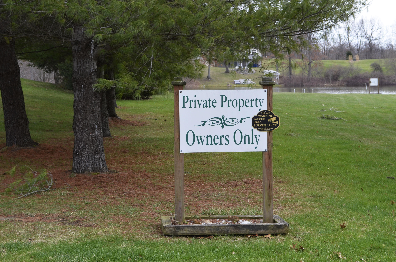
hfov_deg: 28.1
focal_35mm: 72
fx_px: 790
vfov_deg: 18.8
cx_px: 198
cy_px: 131
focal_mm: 48
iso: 200
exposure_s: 1/250
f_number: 8
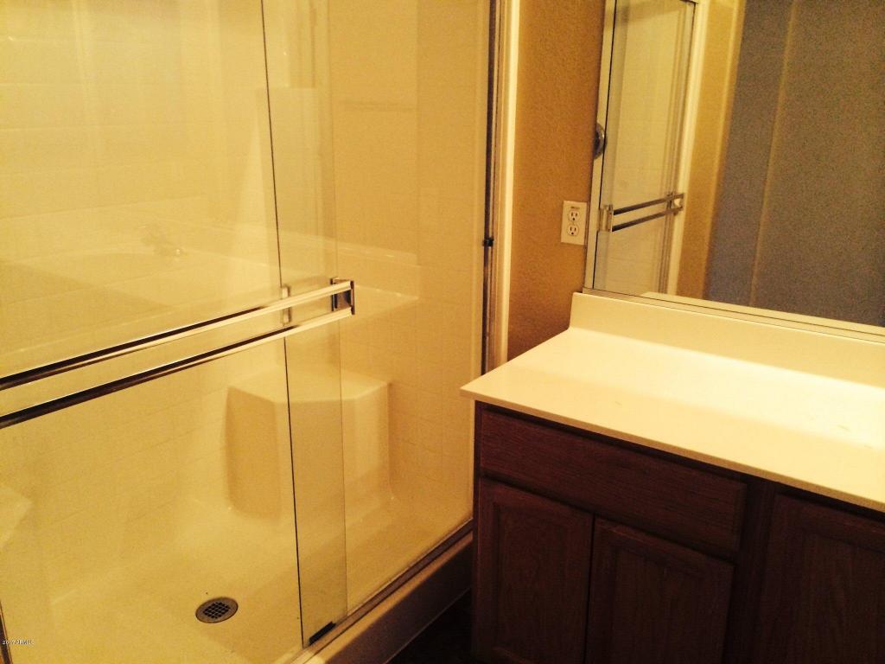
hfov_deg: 60.0
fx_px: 767
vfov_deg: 46.8
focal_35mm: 30
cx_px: 442
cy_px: 332
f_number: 2.2
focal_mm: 4.12
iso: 200
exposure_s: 1/30
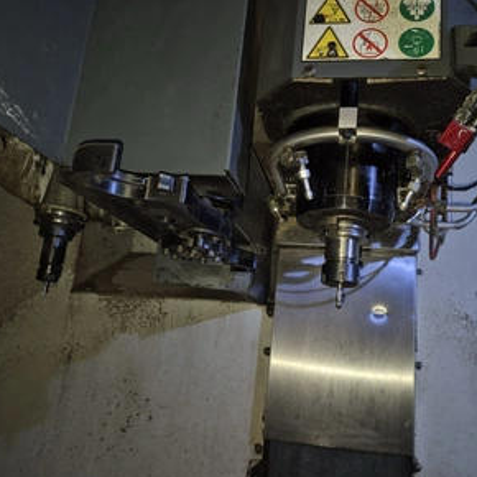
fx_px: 437
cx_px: 283
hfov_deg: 56.9
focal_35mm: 28
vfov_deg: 57.3
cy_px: 245
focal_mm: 5.4
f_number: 1.8
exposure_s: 1/60
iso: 80
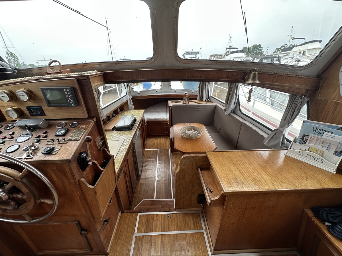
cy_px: 128
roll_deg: +2.8
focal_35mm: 14
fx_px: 138
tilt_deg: -24.0
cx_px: 171
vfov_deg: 85.7
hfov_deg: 102.1
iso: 40
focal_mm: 2.22
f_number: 2.2
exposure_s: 1/207
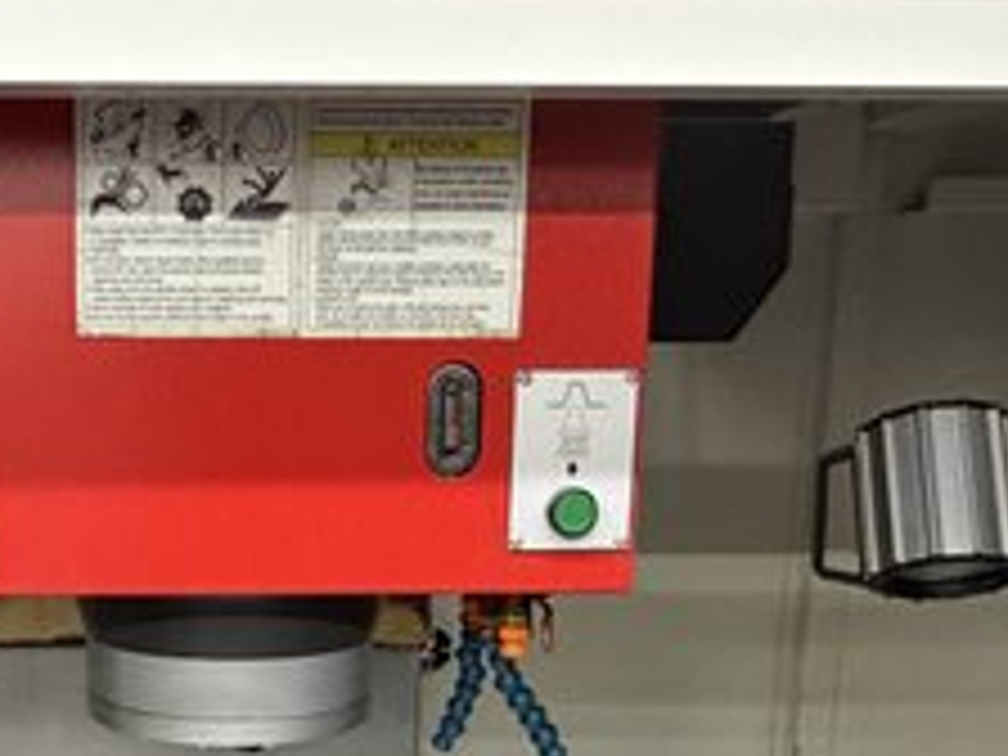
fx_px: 1456
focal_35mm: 50
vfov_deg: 28.3
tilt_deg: -11.4
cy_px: 634
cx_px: 184
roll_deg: -0.6
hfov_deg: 36.7
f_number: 2.2
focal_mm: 2.22
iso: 640
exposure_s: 1/60
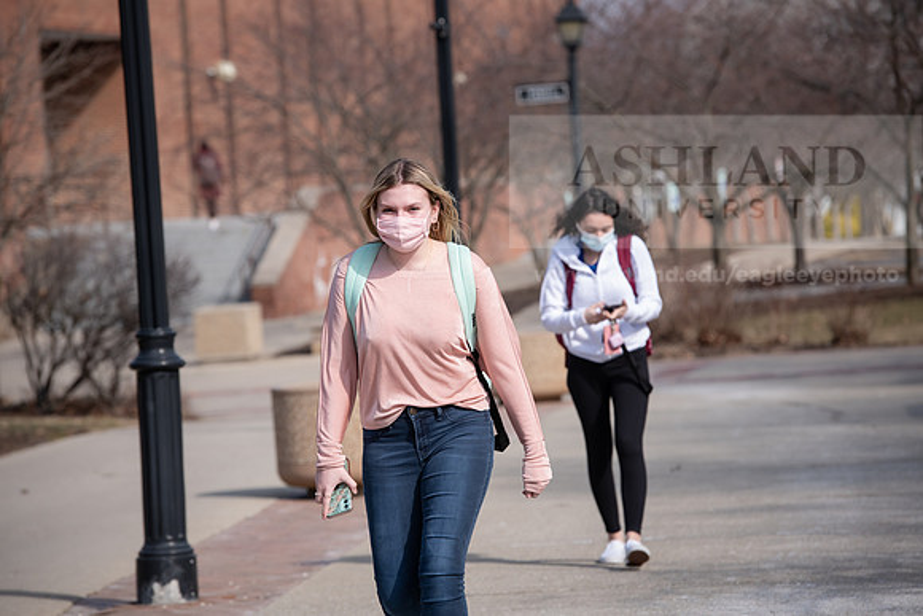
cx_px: 462
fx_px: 4616
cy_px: 308
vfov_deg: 7.6
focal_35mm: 180
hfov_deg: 11.4
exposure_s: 1/640
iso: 250
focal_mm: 180
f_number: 6.3
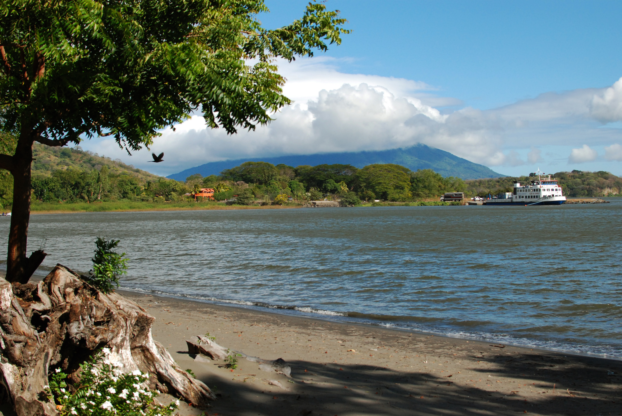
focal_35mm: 52
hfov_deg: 37.8
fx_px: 908
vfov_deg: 25.8
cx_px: 311
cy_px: 208
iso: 500
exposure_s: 1/2500
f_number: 5.6
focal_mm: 35
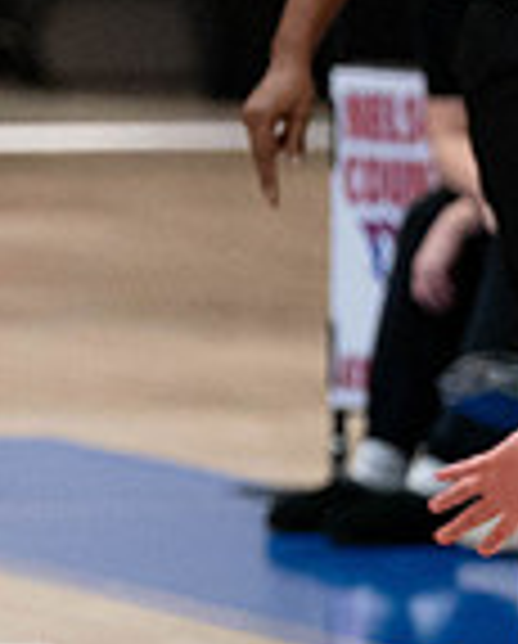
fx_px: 20020
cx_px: -406
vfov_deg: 1.8
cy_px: 184
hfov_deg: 1.5
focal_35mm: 1048
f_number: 2.8
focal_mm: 170
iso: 3200
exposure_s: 1/1000
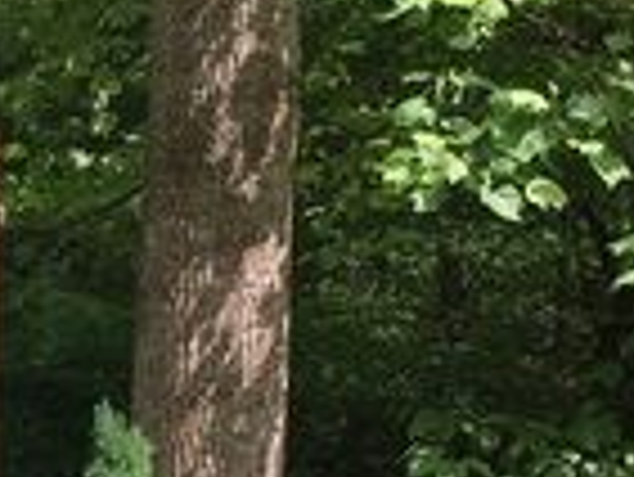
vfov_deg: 14.3
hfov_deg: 18.4
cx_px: -40
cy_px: 344
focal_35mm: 103
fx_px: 1888
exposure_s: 1/574
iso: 25
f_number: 2.2
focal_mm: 4.15
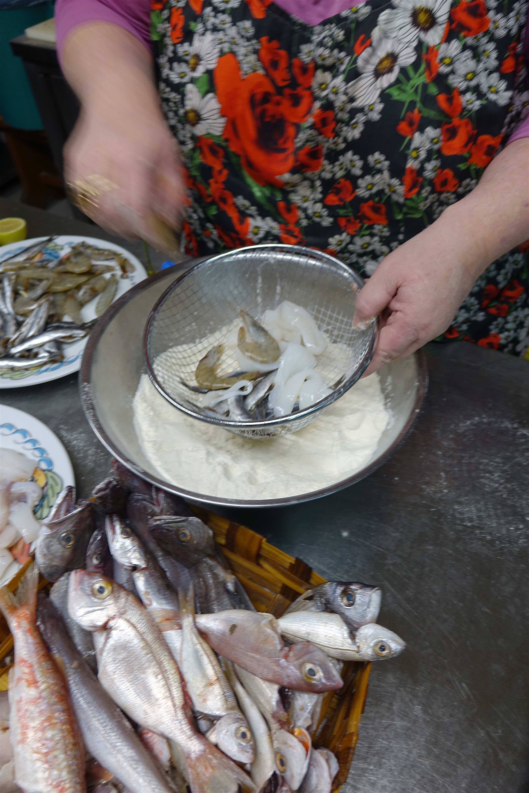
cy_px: 396
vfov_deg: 73.7
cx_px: 264
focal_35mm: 24
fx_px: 529
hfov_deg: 53.1
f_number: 2.8
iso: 125
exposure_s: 1/40
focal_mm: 8.8
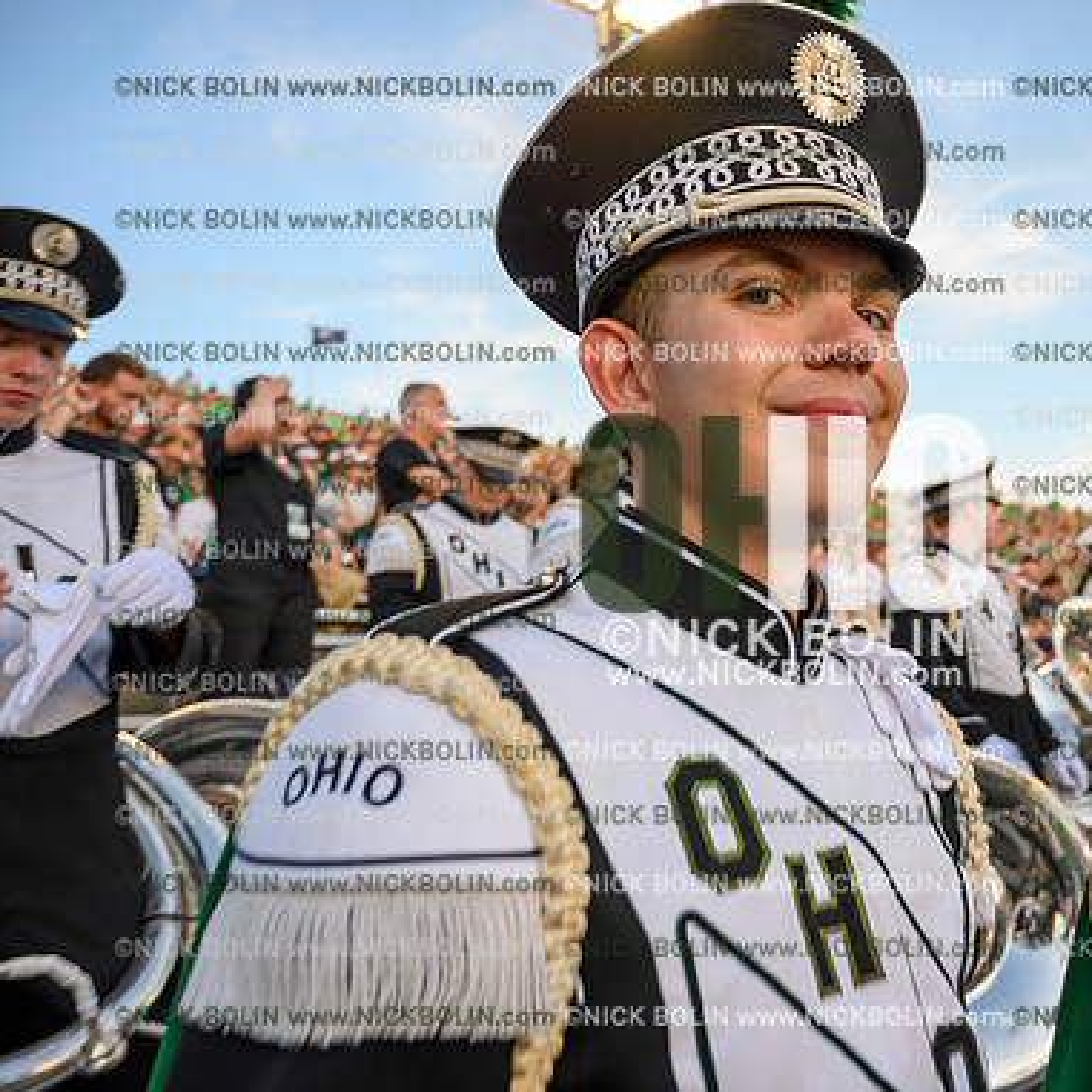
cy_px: 550
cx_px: 782
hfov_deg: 50.9
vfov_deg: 52.5
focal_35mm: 31
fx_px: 1106
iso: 100
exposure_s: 1/50
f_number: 4
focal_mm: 24
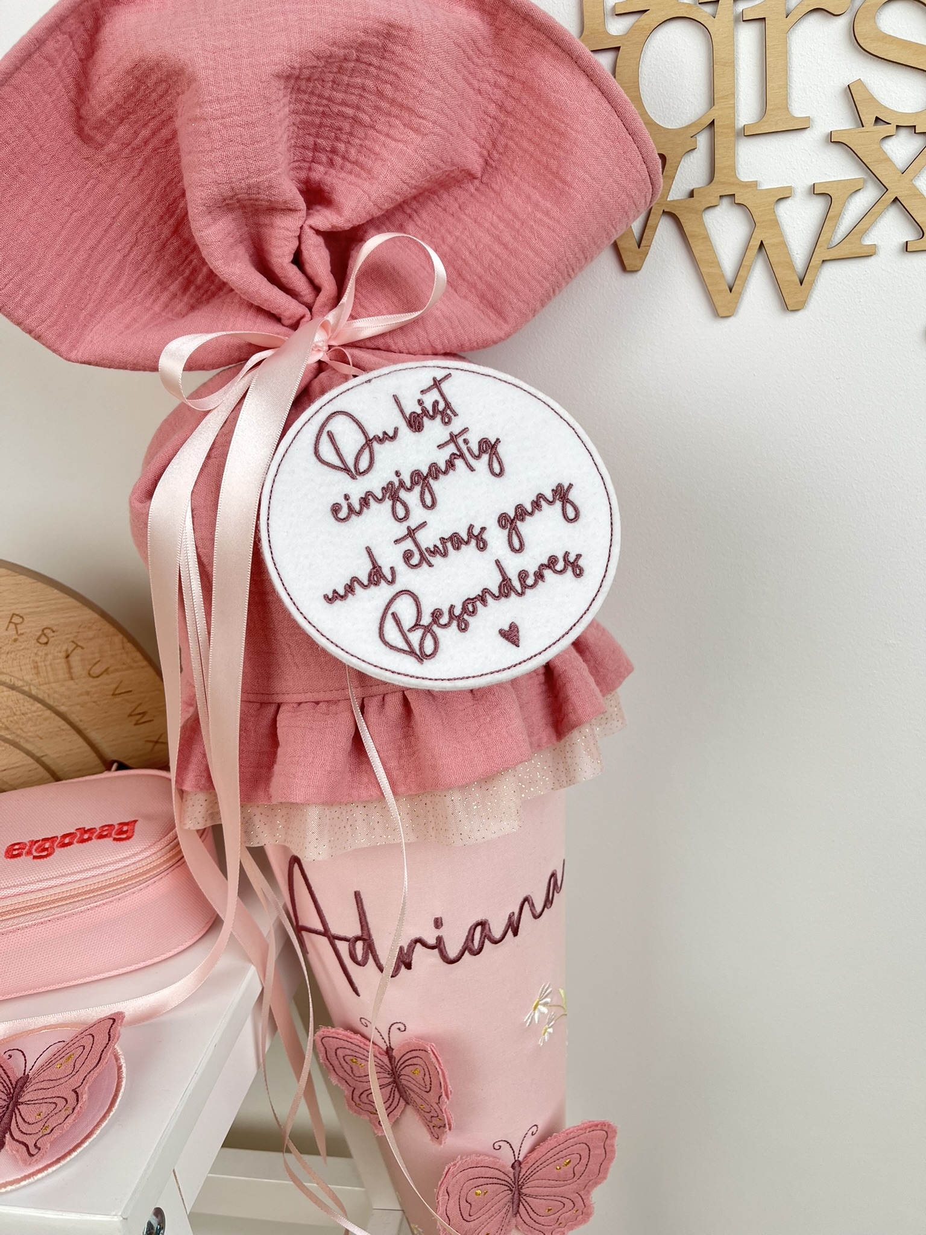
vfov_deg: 67.3
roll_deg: +7.0
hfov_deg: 53.1
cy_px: 618
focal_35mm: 26
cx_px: 463
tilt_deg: -21.5
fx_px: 927
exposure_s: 1/100
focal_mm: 5.1
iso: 40
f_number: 1.6
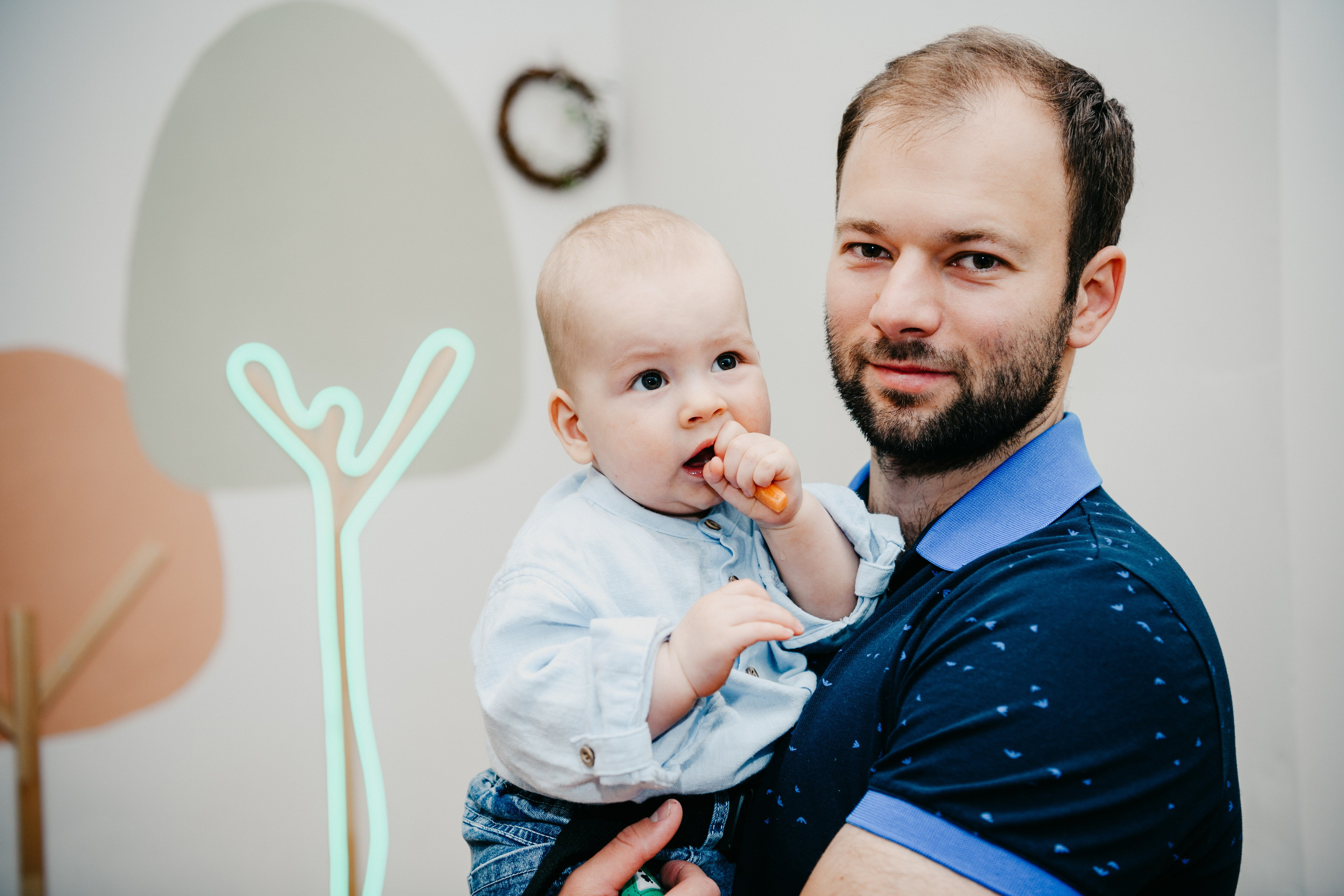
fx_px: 1643
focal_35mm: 44
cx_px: 672
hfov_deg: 44.5
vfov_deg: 30.5
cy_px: 448
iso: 160
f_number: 3.2
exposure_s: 1/160
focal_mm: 44
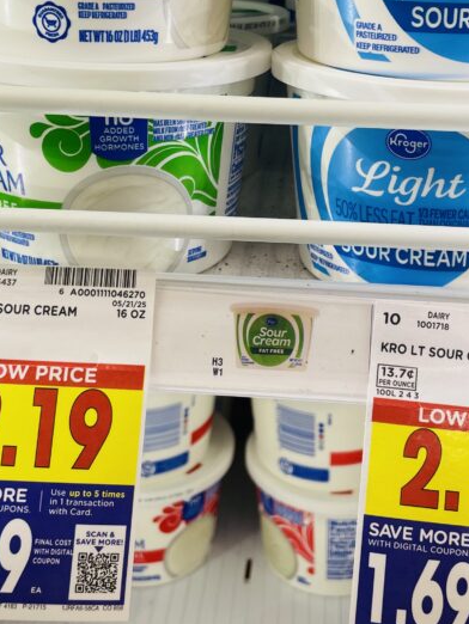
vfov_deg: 36.7
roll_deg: -3.0
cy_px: 167
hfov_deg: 28.5
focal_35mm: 51
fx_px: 921
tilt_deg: -14.9
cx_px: 280
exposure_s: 1/120
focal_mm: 4.2
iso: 32
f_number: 1.6
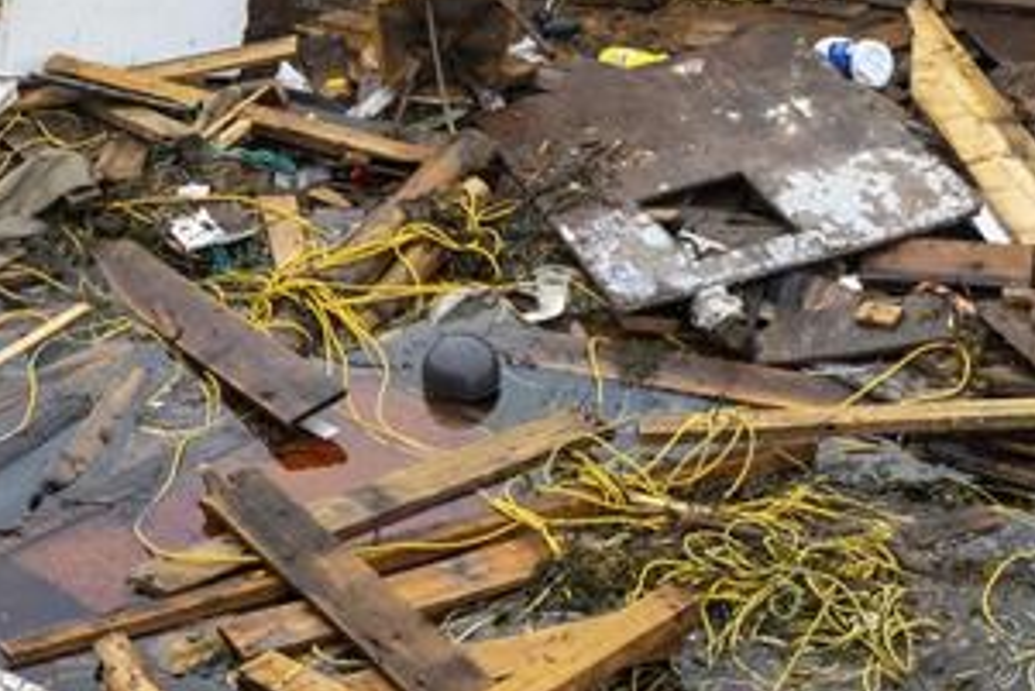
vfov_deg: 12.6
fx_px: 2934
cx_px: 516
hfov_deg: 20.0
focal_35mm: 102
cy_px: -442
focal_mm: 30
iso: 800
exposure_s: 1/250
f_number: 8
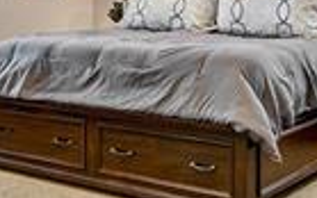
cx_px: 196
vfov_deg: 16.8
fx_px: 648
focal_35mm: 75
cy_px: -20
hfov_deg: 27.4
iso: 400
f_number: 8
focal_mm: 16
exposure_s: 1/15
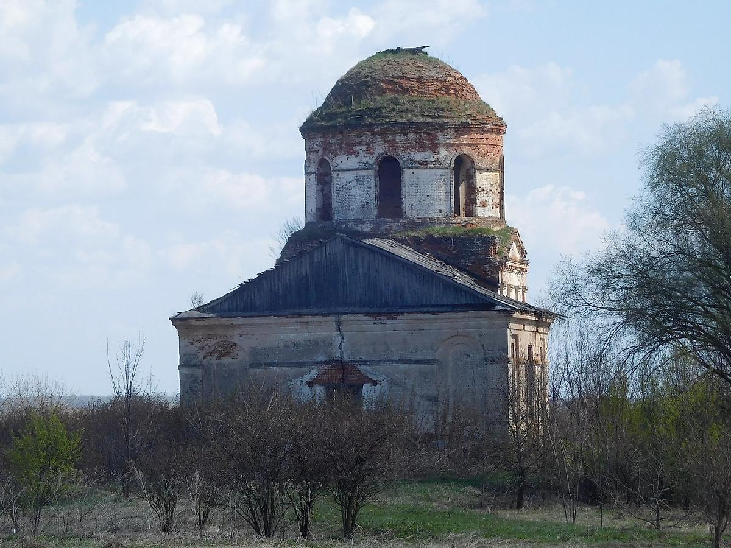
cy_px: 274
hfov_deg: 12.3
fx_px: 3379
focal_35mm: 160
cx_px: 366
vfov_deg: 9.3
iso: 125
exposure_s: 1/500
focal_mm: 28.5
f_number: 5.2
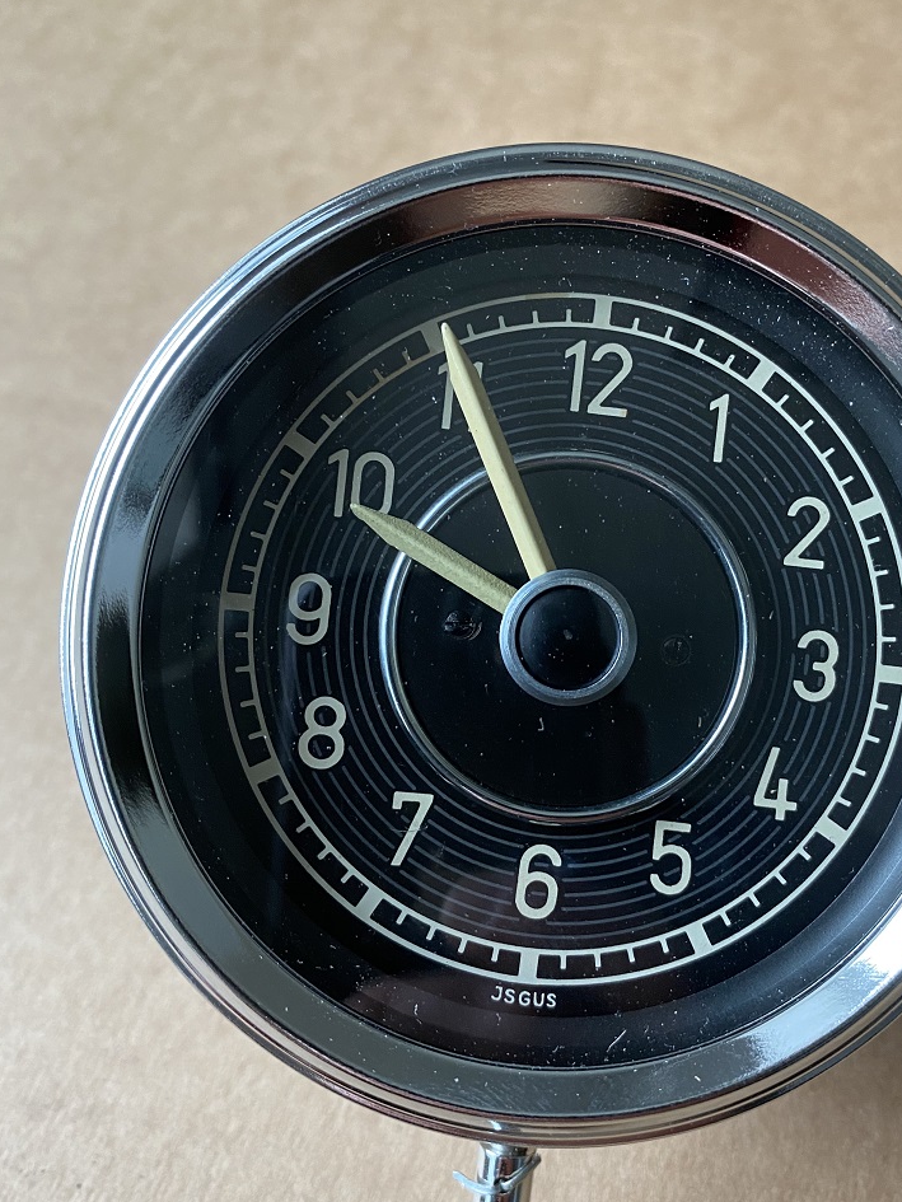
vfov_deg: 56.8
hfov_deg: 43.9
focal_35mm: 32
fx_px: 1112
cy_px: 614
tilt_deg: -57.2
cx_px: 542
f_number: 1.8
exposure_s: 1/60
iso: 160
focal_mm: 4.25
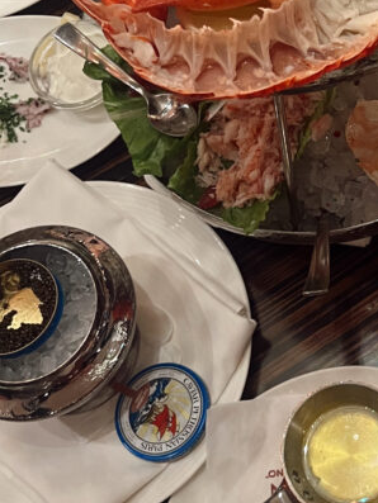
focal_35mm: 67
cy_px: 128
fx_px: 975
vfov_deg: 28.5
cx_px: 365
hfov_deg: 21.3
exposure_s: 1/40
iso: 640
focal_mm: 5.7
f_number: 1.5
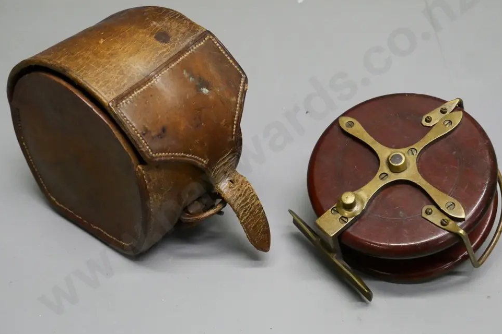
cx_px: 258
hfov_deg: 38.9
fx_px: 711
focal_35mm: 51
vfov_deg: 26.5
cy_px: 150
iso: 3200
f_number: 7.1
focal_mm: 23
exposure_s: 1/80
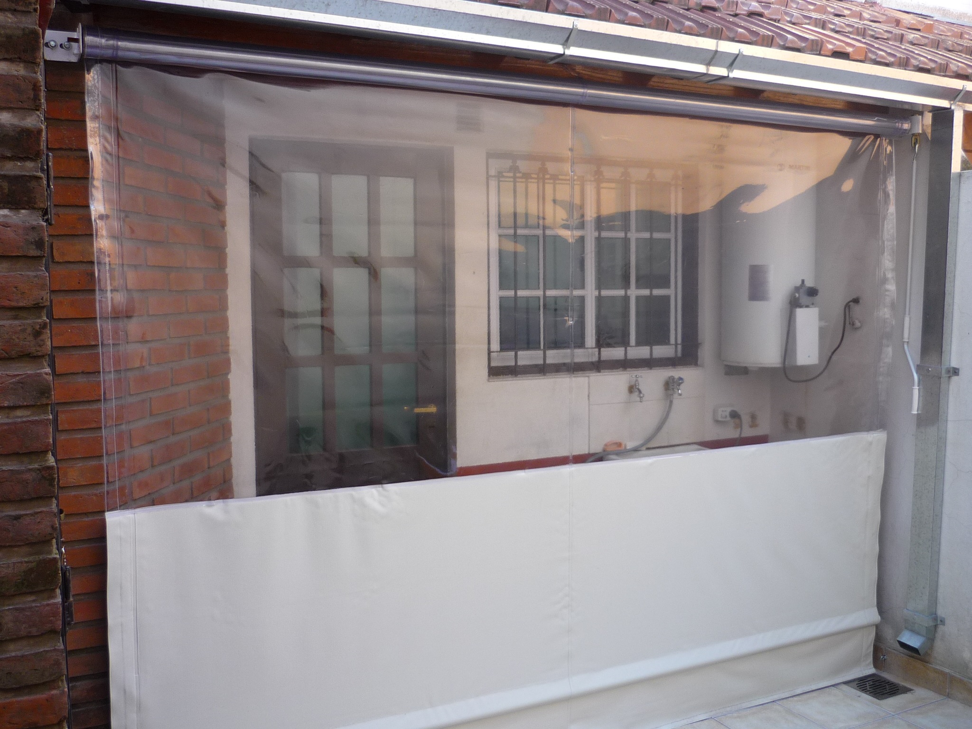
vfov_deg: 42.9
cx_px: 486
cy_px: 364
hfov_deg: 55.4
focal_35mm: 33
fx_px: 927
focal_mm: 5.5
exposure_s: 1/40
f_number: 2.8
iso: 100
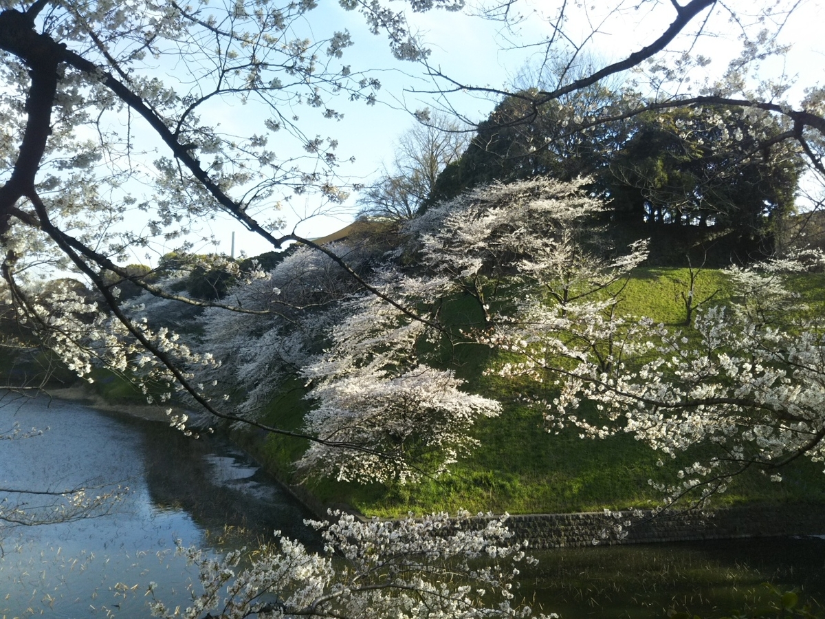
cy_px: 310
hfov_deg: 60.0
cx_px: 412
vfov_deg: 46.8
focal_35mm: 30
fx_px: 715
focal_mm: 4
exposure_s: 1/320
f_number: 2.2
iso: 25
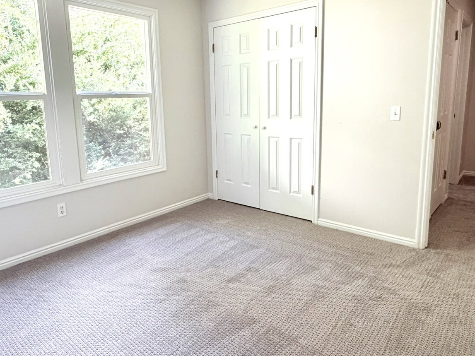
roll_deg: +1.9
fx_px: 343
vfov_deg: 54.7
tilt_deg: -8.7
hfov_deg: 69.1
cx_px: 204
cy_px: 154
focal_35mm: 25
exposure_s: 1/121
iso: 200
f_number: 2.2
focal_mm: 2.22
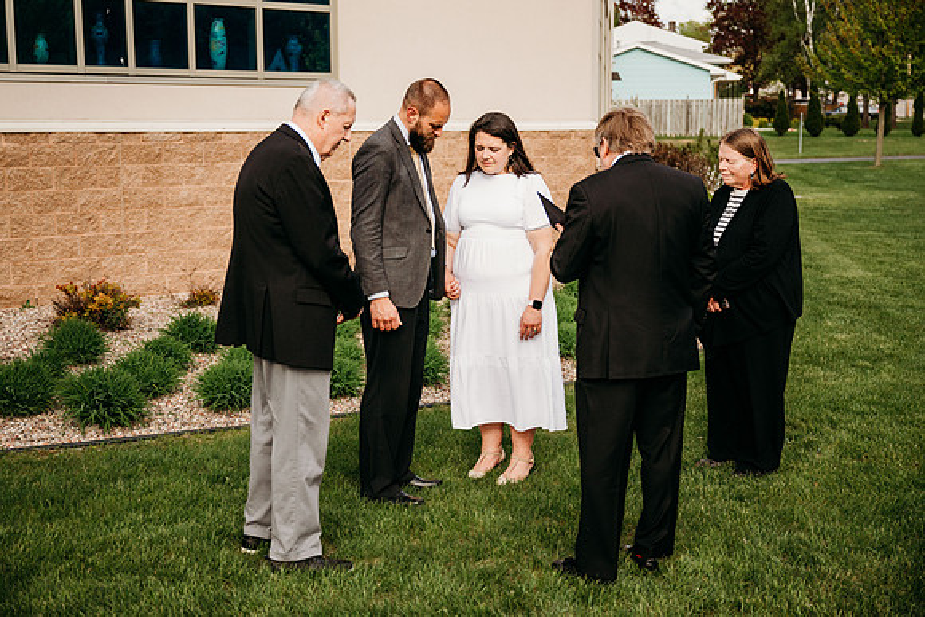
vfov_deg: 29.6
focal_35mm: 45
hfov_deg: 43.2
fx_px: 1169
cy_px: 308
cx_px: 447
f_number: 2.8
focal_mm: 44
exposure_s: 1/5000
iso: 200
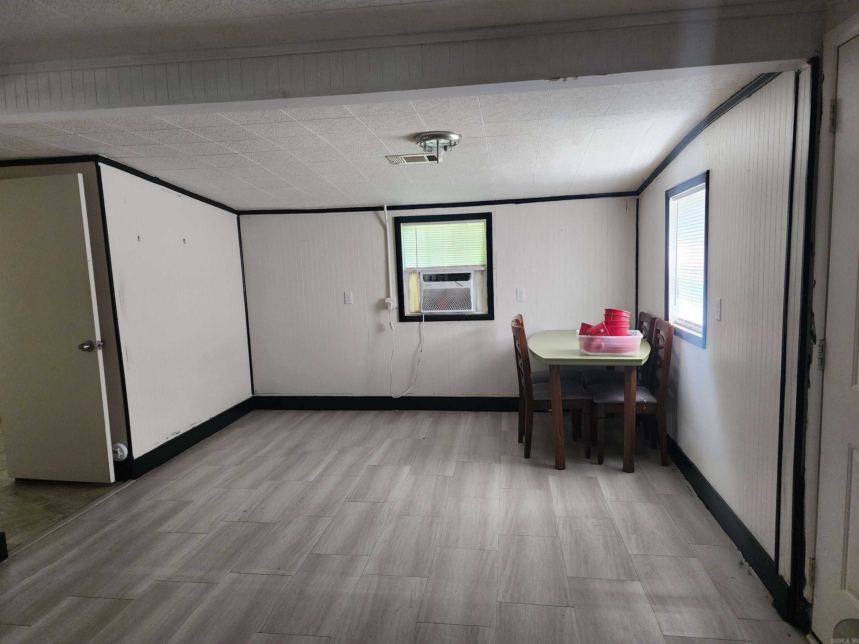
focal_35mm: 23
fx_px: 571
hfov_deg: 73.9
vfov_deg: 58.9
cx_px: 430
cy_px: 322
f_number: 1.8
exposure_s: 1/120
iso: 250
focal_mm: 6.4
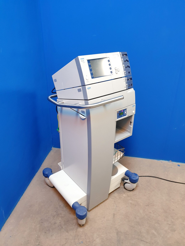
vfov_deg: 67.3
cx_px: 92
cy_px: 123
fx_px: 185
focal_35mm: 26
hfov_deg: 53.1
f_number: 2.4
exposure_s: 1/50
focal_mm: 4.3
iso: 400
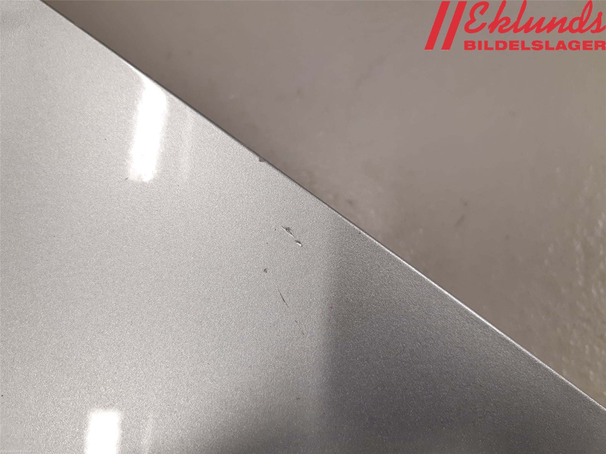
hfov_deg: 67.3
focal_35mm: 26
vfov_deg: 53.1
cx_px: 303
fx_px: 455
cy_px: 227
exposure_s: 1/50
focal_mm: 3.93
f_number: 1.7
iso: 100
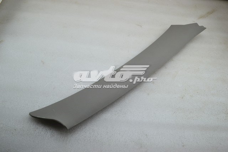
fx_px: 190
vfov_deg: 43.6
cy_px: 76
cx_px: 114
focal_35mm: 30
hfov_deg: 61.9
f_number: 8
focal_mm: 20
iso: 400
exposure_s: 1/60
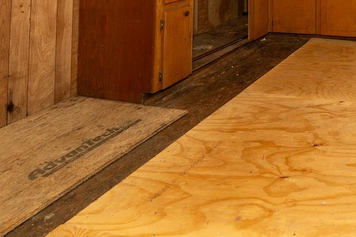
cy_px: -10
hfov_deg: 48.3
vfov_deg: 33.9
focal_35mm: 35
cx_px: 326
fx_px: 346
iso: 320
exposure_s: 1/100
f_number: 4.5
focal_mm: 16
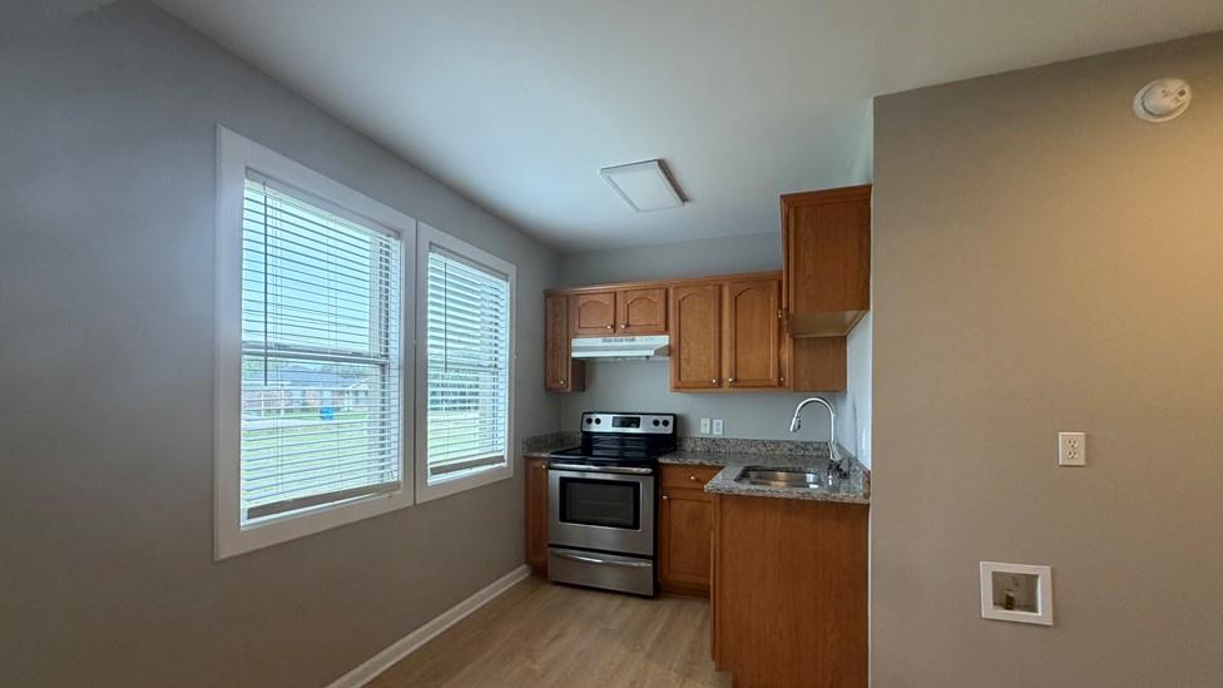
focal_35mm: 16
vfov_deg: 66.7
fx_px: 519
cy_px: 399
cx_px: 603
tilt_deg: -0.2
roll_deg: +0.1
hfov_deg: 99.4
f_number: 2.2
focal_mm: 2.22
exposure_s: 1/120
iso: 250
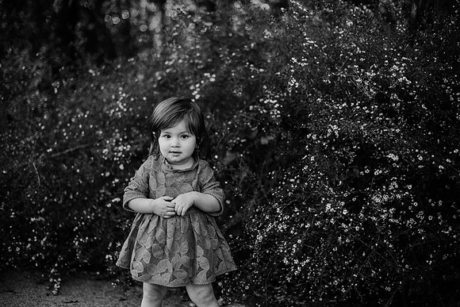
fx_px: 639
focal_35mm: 50
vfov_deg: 27.0
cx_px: 230
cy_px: 154
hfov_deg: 39.6
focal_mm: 50
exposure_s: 1/1000
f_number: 2
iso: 160
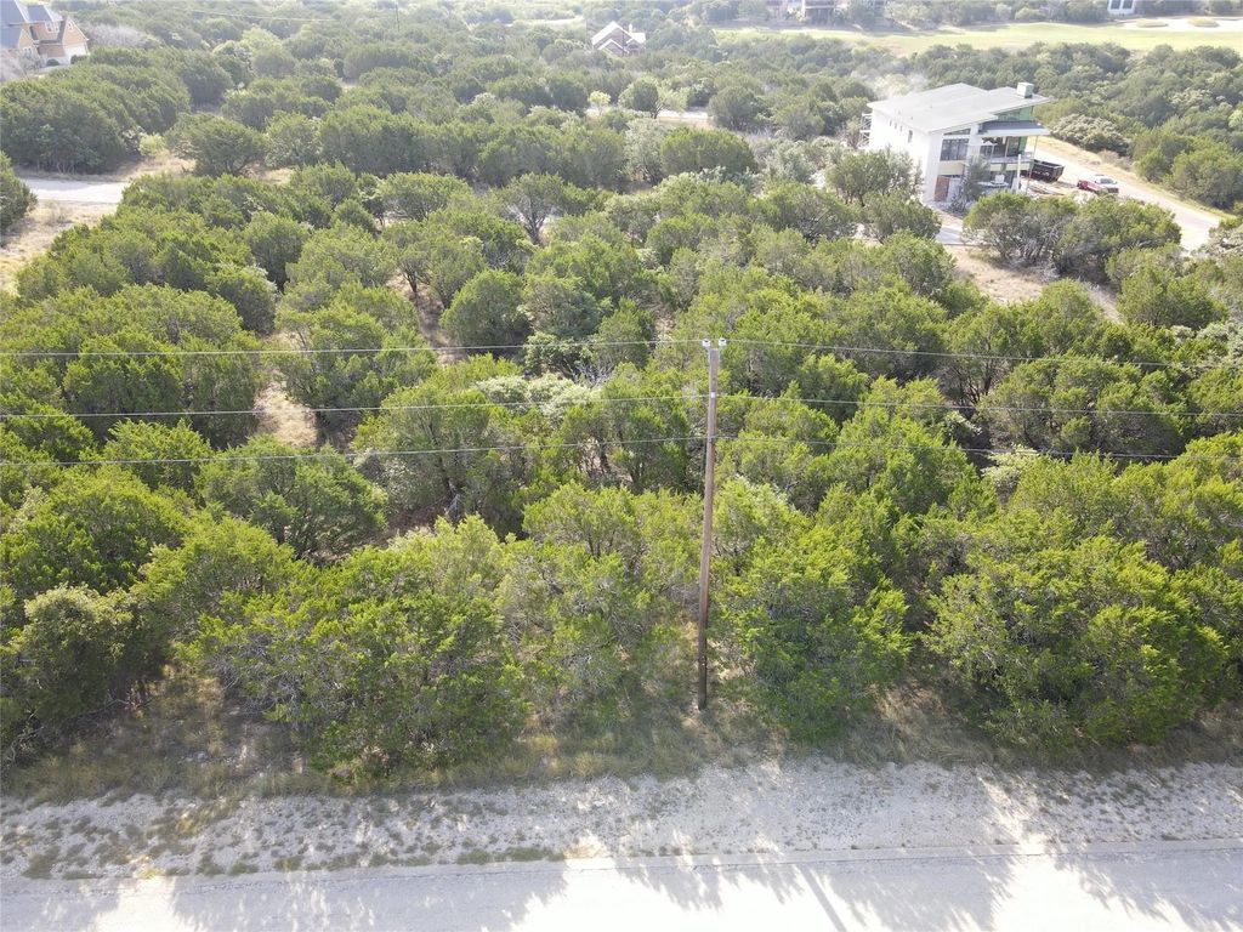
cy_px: 466
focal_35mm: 24
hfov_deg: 71.6
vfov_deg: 56.8
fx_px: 862
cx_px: 622
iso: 100
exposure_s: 1/100
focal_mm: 4.5
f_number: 2.8
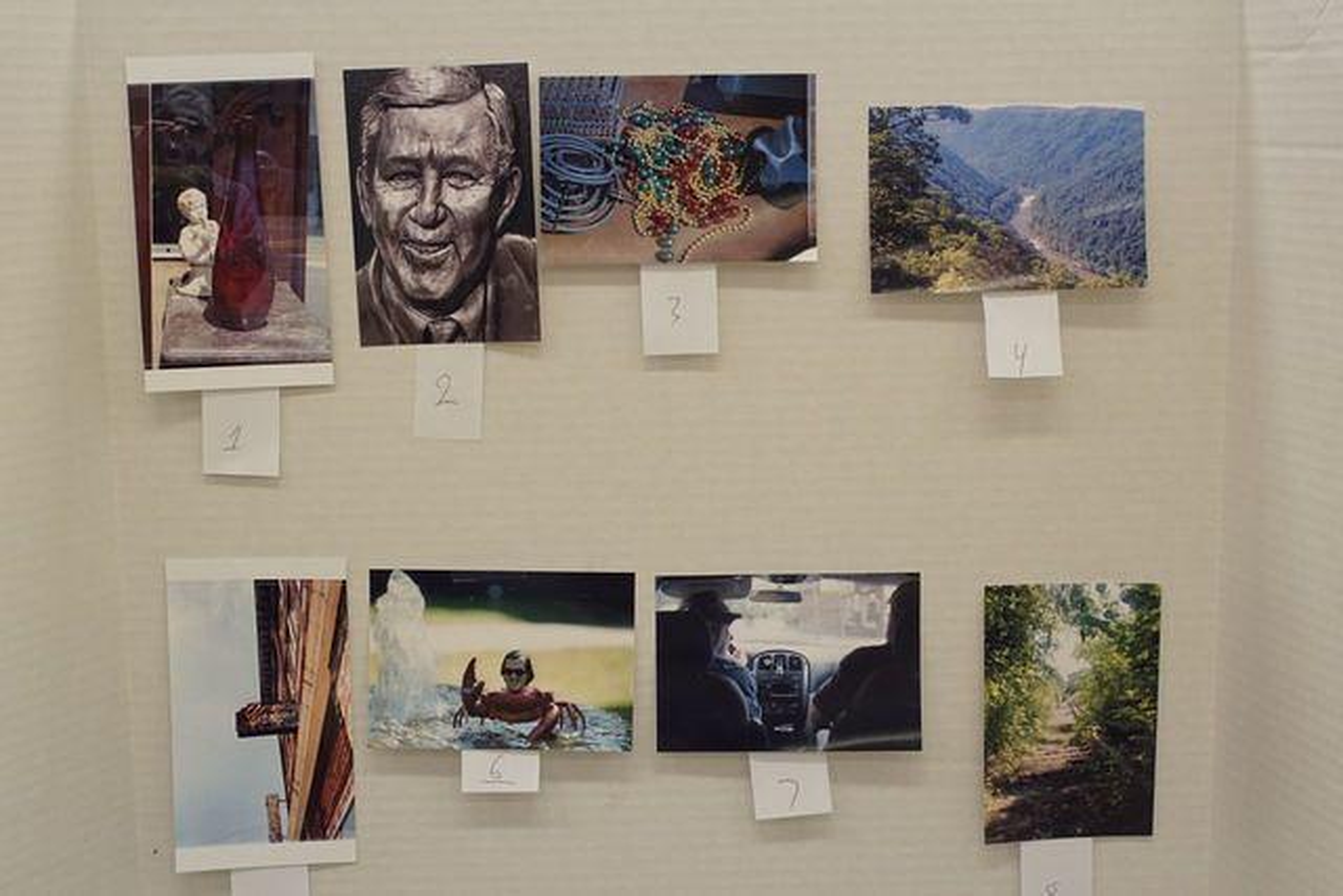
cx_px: 672
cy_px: 448
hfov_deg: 37.8
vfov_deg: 25.8
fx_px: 1959
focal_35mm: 52
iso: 800
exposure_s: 1/80
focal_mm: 35
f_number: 4.5
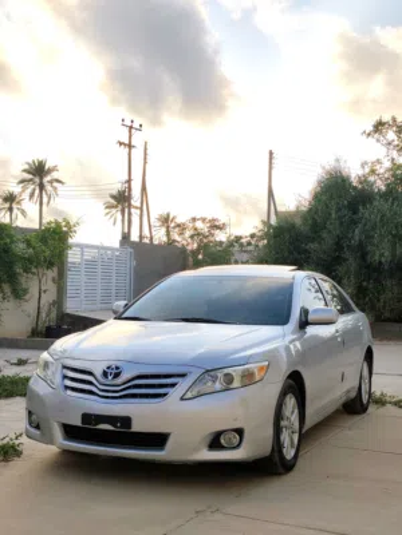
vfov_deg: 41.2
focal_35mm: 46
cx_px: 201
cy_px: 268
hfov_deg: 31.5
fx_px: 712
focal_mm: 6.07
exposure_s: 1/710
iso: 50
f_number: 1.7
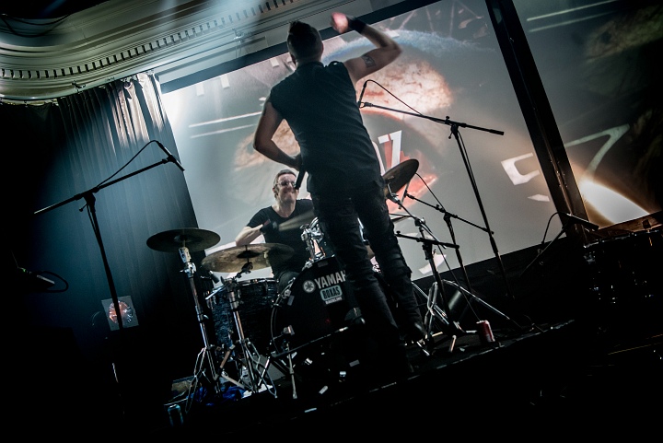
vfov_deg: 38.9
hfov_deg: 55.8
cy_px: 222
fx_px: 627
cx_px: 332
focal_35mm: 34
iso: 4000
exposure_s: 1/50
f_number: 2.8
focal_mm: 34
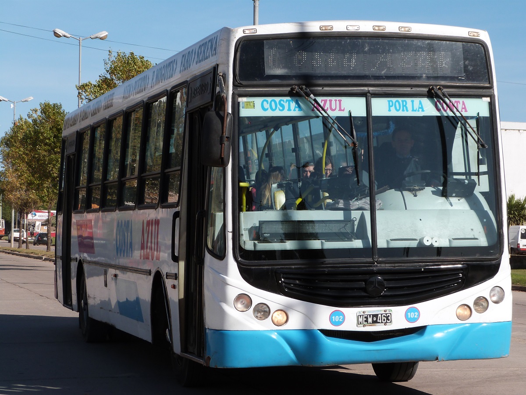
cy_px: 198
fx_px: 1565
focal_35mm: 103
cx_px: 263
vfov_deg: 14.4
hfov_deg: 19.1
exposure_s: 1/500
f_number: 5.6
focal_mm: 18.6
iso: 100
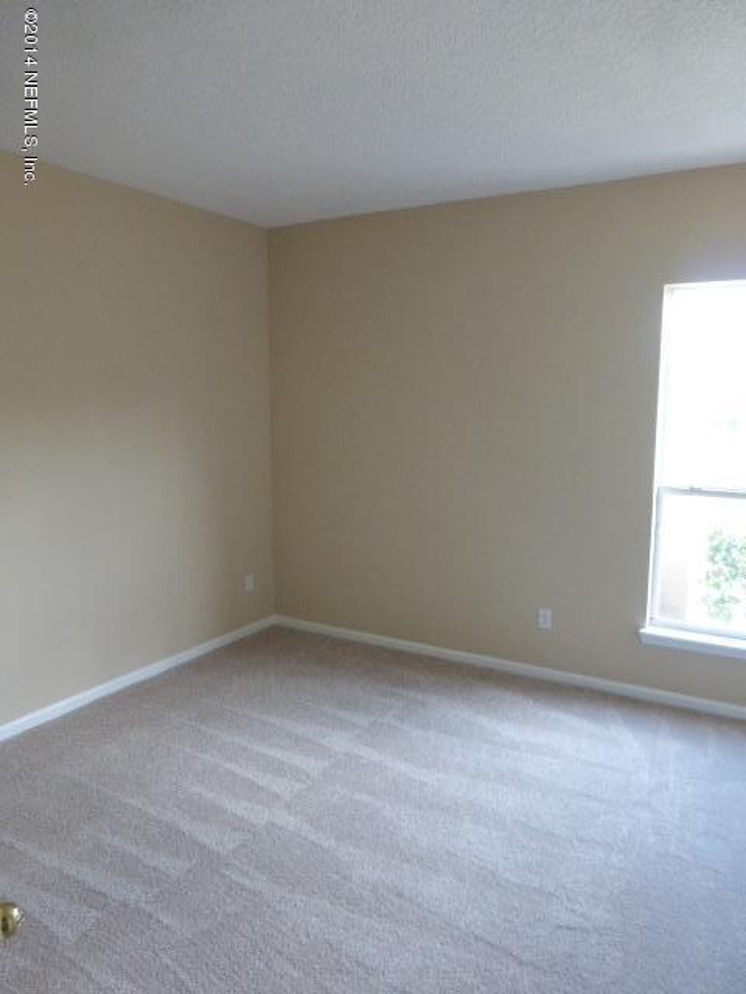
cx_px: 373
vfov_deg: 69.4
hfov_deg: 54.9
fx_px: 718
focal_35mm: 25
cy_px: 497
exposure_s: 1/60
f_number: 3.3
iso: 250
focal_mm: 4.3
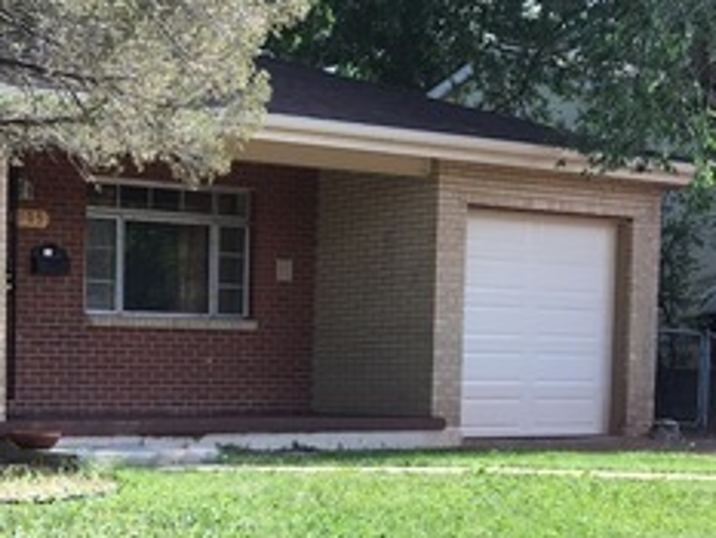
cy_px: 516
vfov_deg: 17.4
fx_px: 1718
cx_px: -128
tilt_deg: -5.5
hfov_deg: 21.9
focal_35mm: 83
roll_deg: -0.1
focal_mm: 4.15
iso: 25
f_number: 2.2
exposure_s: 1/452
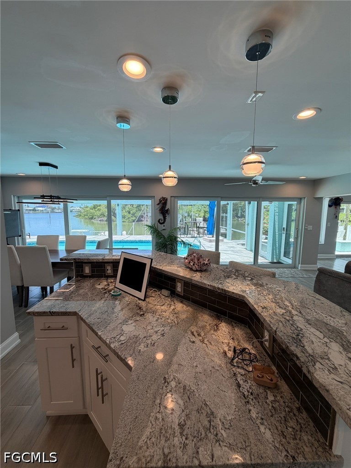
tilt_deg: -7.5
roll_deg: -0.2
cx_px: 176
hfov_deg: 85.7
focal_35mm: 14
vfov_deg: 102.1
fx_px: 189
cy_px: 234
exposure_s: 1/120
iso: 40
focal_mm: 2.22
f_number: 2.2
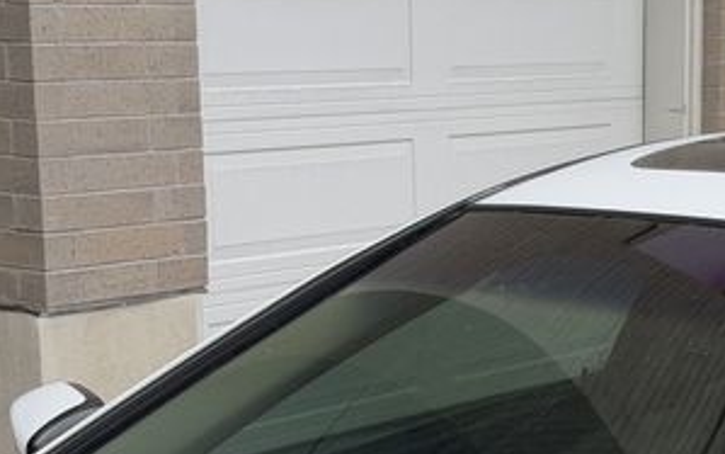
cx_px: 727
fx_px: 2154
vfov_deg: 11.8
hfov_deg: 18.6
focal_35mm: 109
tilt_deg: -13.4
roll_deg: -0.6
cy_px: 532
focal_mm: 6.76
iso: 80
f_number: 1.78
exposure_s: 1/2865
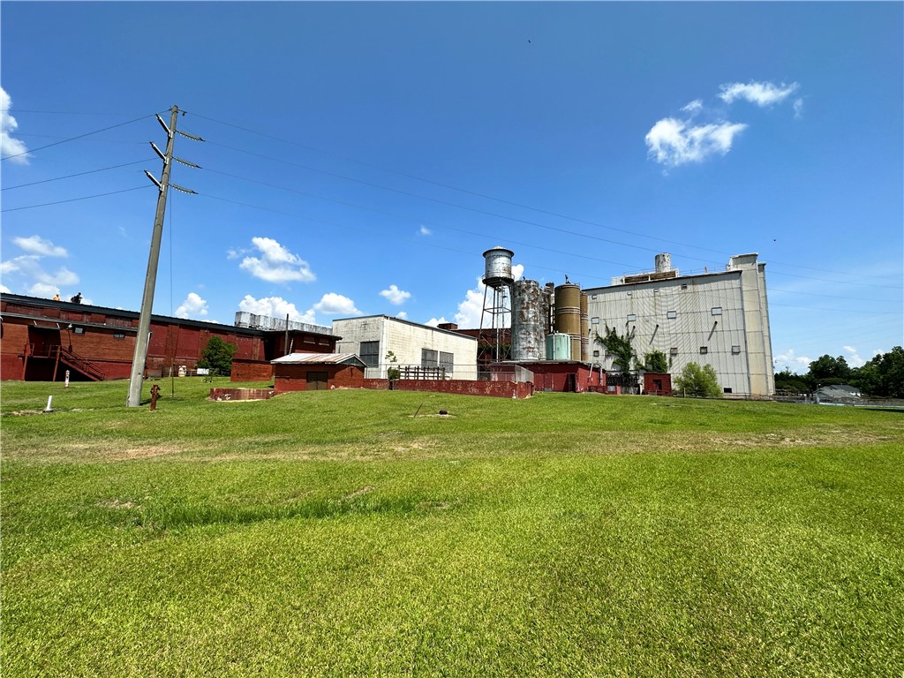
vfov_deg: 85.7
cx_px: 452
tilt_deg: +7.3
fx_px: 366
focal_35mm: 14
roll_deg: -1.8
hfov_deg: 102.1
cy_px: 339
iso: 40
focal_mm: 2.22
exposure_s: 1/2451
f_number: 2.2
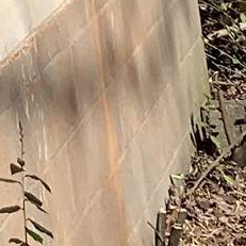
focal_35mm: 229
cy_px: -753
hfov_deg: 6.7
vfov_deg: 6.2
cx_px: -564
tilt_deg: +14.6
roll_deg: +3.2
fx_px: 1841
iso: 25
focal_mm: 4.25
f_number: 1.8
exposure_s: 1/2257
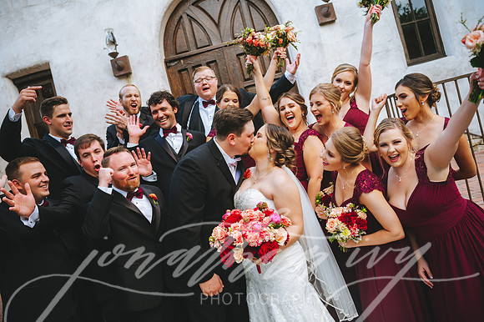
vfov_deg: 42.3
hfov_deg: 60.3
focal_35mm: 31
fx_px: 417
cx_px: 242
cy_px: 161
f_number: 2.8
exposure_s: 1/320
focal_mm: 31
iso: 500
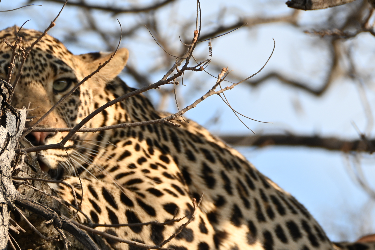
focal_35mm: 1230
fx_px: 12812
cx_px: 165
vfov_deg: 1.1
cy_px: 218
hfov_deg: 1.7
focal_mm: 400
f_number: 8
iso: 100
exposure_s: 1/60
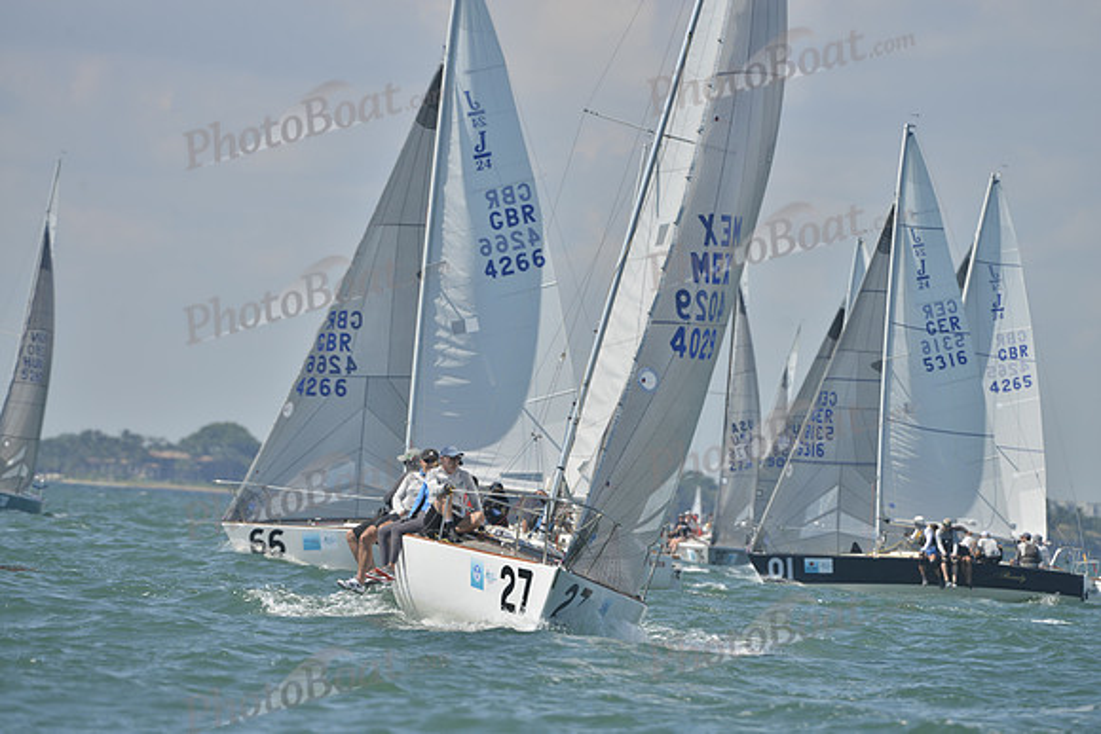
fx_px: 12236
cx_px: 550
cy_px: 367
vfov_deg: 3.4
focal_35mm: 400
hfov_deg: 5.2
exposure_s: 1/1000
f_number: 7.1
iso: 200
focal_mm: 400
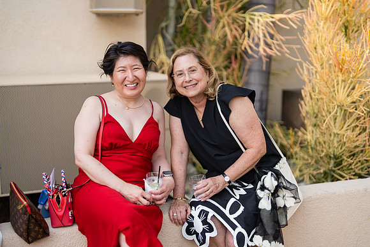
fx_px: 514
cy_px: 124
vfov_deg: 27.0
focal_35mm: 50
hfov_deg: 39.6
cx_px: 185
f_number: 1.2
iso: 50
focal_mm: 50
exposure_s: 1/1250
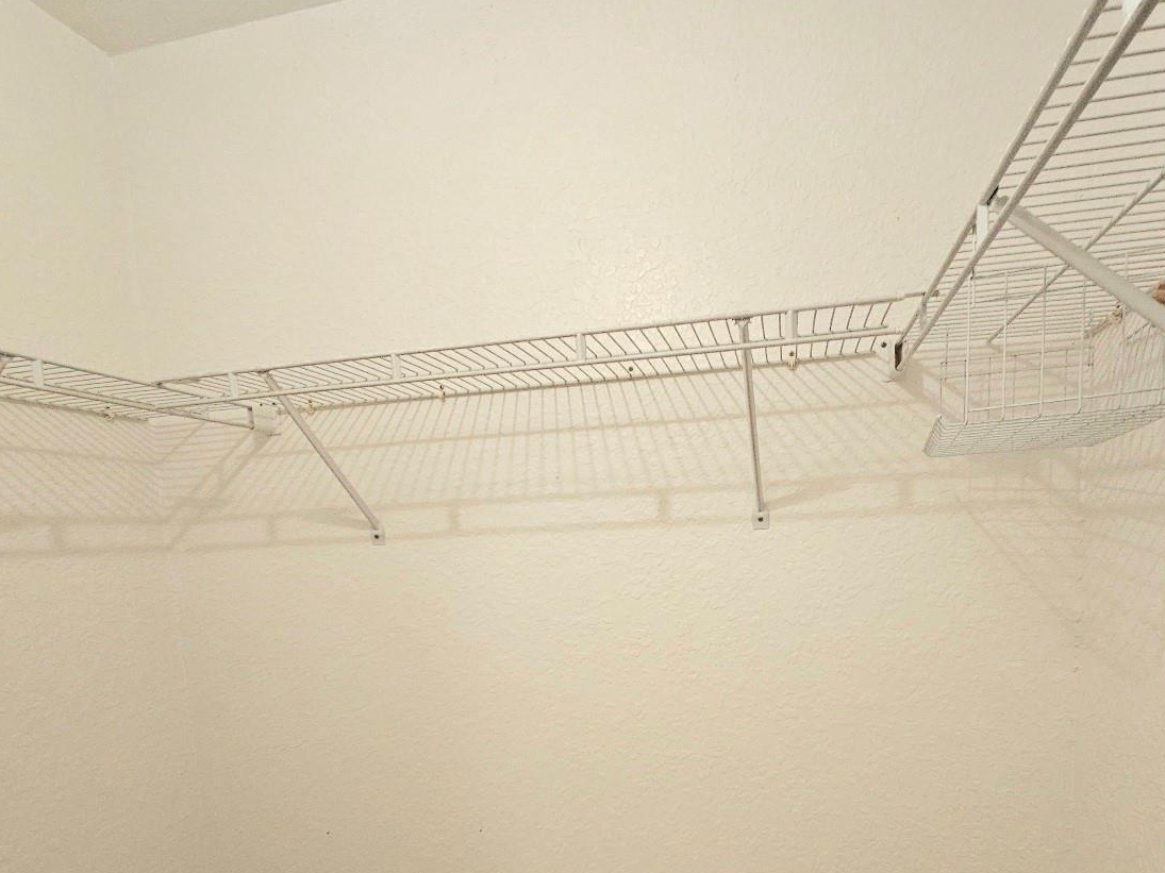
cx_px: 632
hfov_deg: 84.5
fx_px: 639
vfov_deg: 66.1
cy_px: 608
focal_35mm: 19
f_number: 2.2
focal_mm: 2.2
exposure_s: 1/60.2
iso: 200
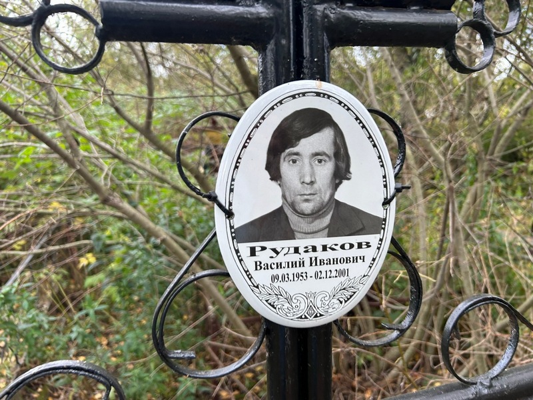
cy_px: 200
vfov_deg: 53.1
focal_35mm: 26
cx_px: 266
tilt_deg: -21.3
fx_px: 400
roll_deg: -0.7
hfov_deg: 67.3
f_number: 1.5
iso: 64
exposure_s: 1/121
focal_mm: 5.7
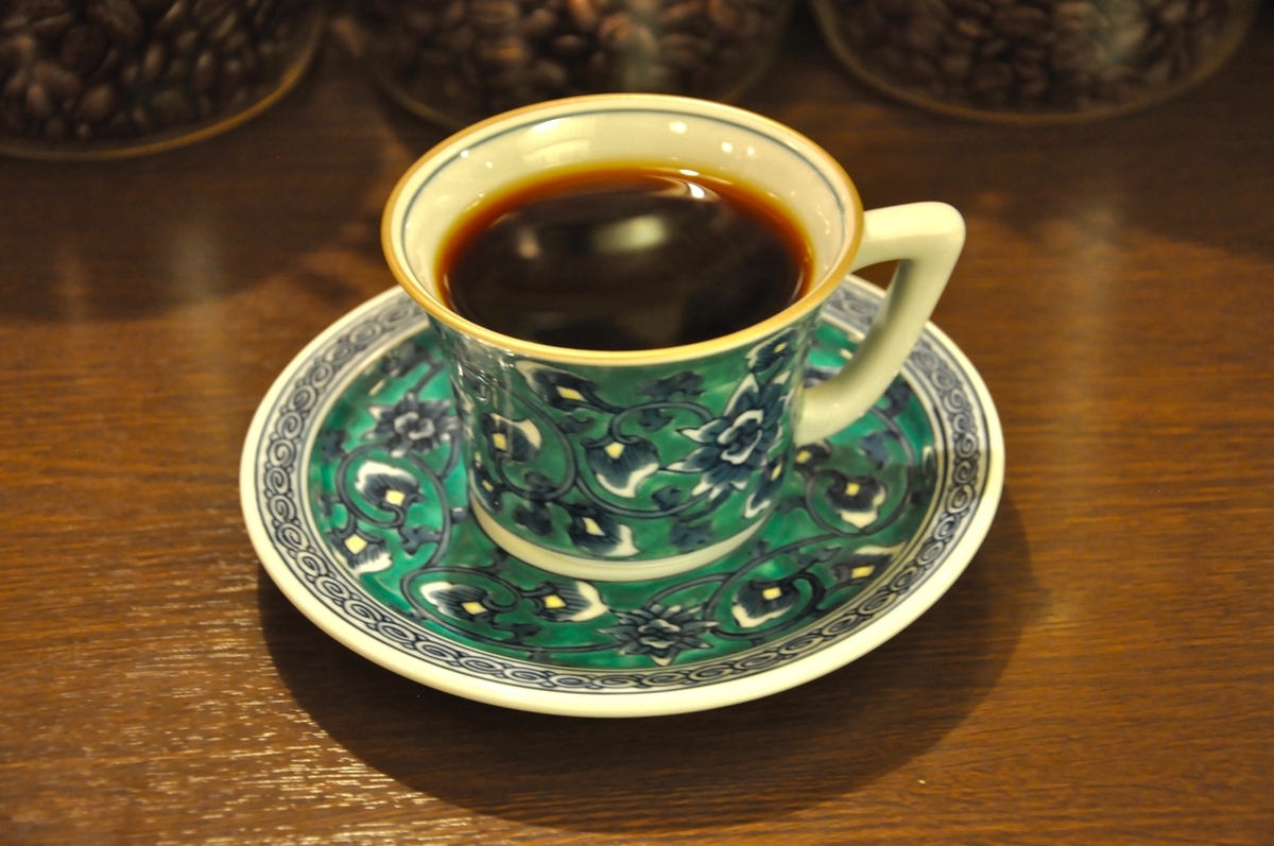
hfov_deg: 23.4
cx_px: 637
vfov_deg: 15.7
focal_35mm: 87
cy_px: 423
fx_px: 3075
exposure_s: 1/3
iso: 1600
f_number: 5
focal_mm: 58
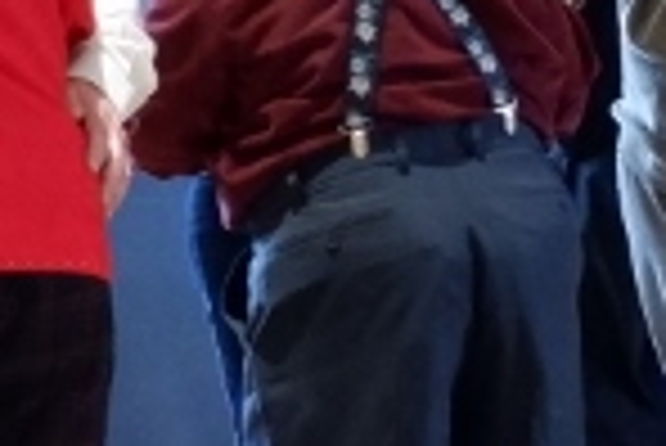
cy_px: 390
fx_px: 8703
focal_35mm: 470
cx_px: 2156
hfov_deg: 4.2
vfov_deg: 2.9
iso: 3200
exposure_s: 1/52
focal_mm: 45
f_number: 5.6
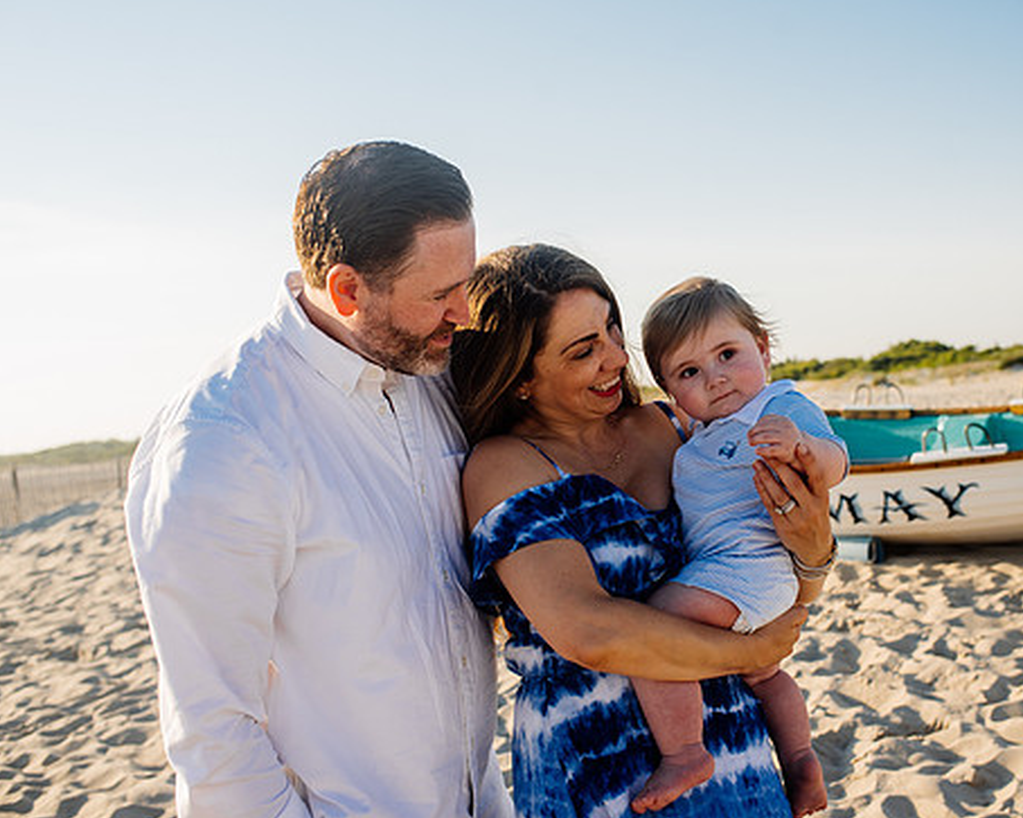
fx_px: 1271
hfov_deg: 43.6
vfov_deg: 35.7
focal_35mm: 42
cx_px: 615
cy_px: 393
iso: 160
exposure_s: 1/800
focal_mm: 35
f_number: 4
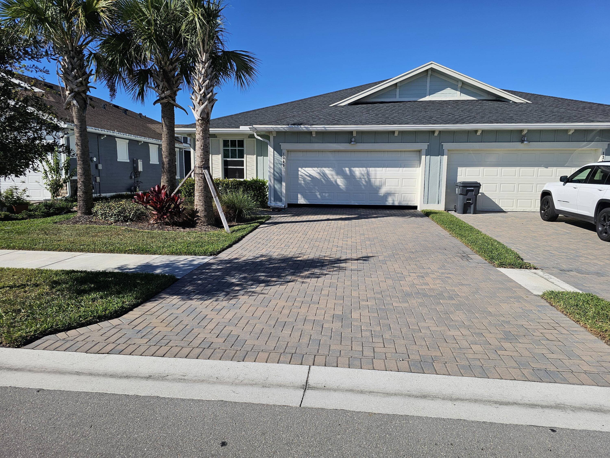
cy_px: 229
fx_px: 405
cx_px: 305
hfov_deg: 73.9
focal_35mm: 23
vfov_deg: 58.9
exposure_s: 1/2000
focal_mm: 6.3
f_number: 1.7
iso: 20
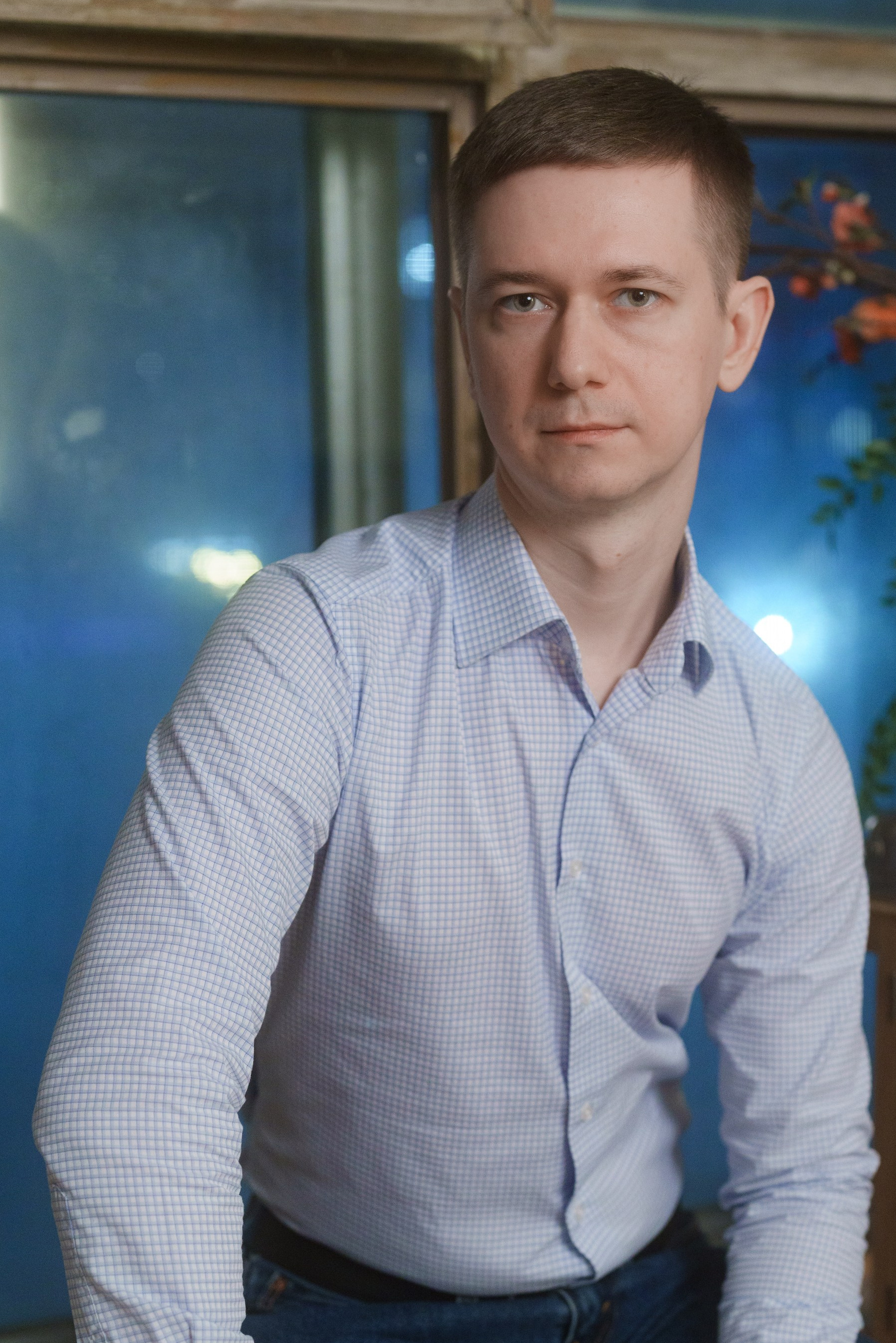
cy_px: 834
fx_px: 2837
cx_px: 585
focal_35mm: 76
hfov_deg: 17.9
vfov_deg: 26.6
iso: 1000
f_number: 2.2
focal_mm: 50
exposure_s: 1/100
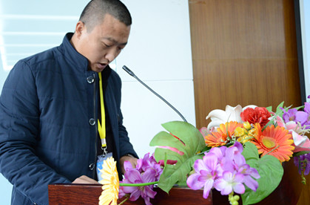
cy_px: 105
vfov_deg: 30.9
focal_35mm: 43
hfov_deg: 45.4
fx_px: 369
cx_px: 132
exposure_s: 1/60
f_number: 4
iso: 2000
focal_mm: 24
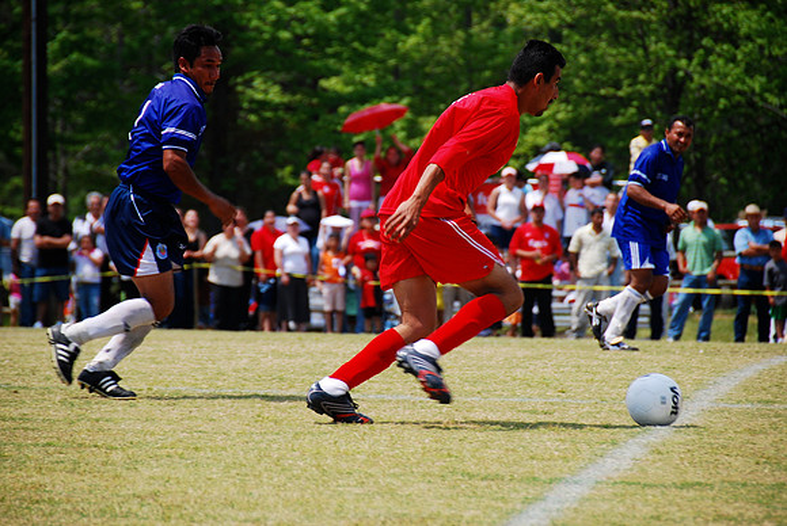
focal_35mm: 255
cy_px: 263
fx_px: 5580
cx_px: 394
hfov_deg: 8.1
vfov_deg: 5.4
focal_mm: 170
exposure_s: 1/320
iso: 100
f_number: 5.6
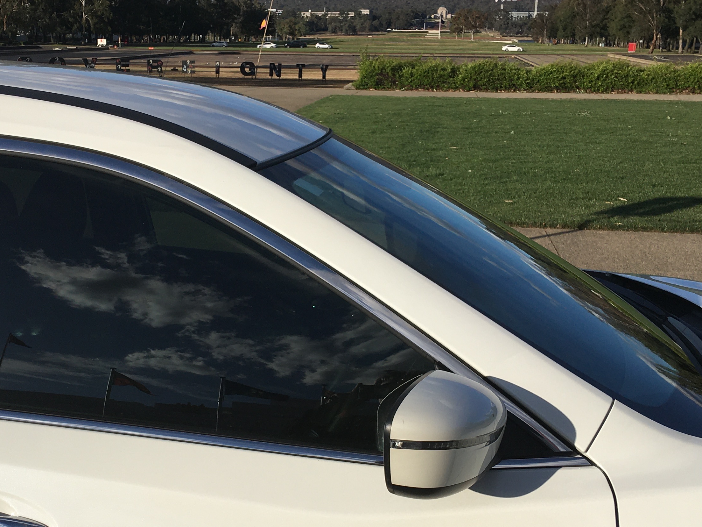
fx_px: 1075
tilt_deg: -15.2
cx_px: 252
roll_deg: -0.3
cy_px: 328
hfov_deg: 35.9
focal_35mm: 53
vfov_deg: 27.4
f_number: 2.2
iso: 25
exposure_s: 1/2262
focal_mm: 4.15
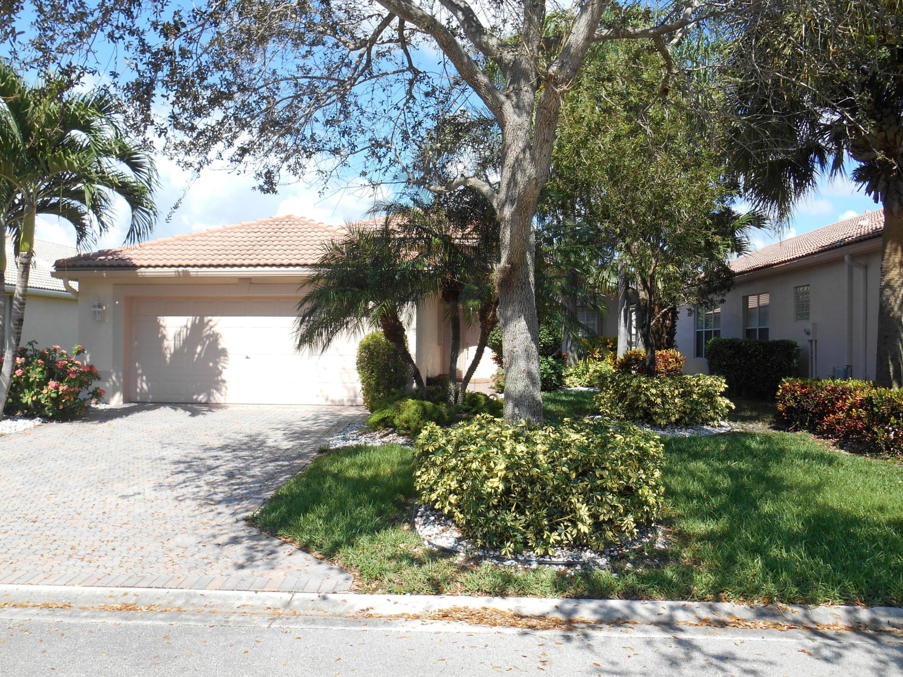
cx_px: 438
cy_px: 340
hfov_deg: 65.3
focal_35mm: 27
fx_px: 704
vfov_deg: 51.4
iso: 80
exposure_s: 1/500
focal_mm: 4.7
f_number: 3.4
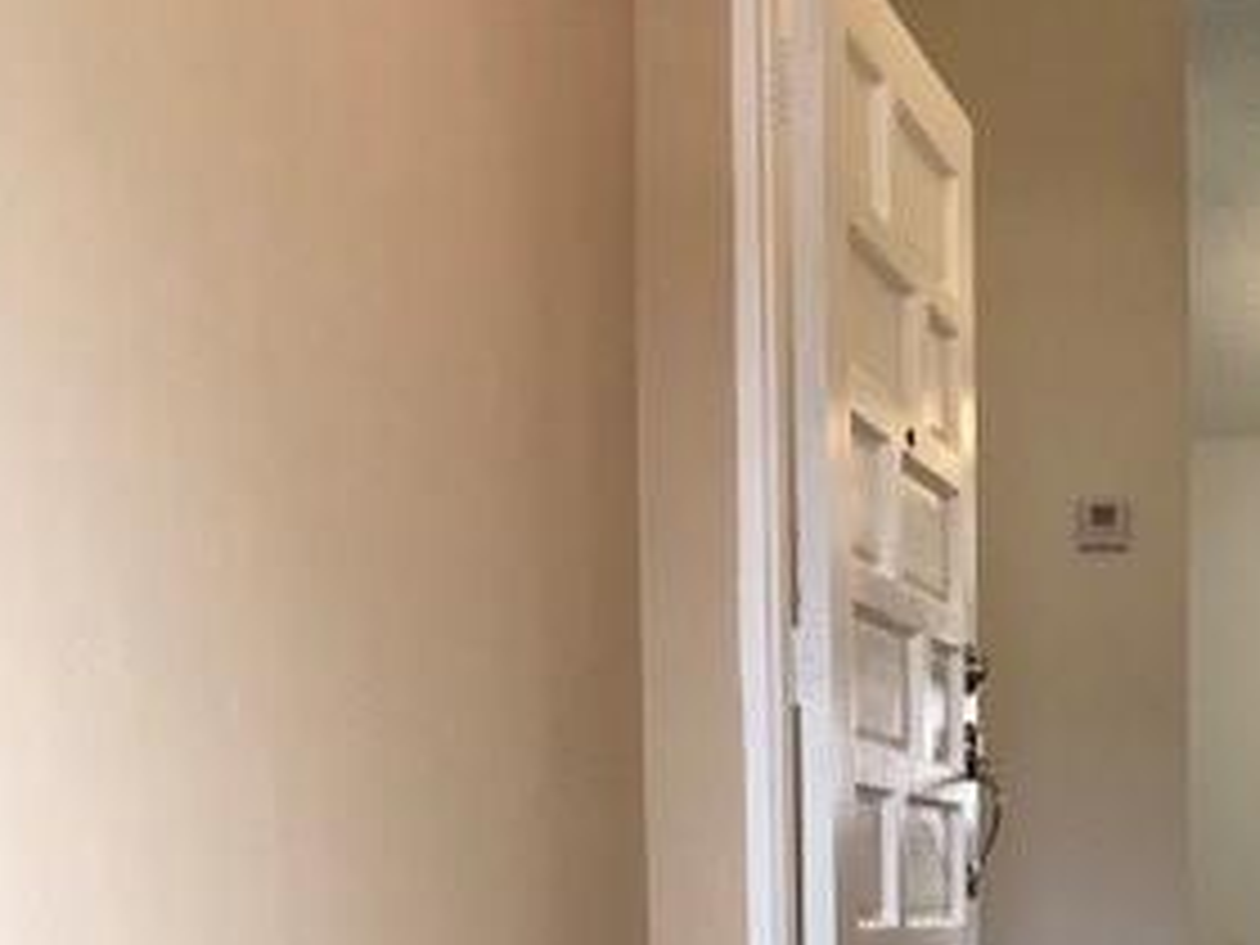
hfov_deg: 29.5
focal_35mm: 64
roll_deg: +1.2
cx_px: 1030
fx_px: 2330
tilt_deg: -3.9
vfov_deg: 21.4
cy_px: 1107
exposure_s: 1/60
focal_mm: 3.99
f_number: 1.8
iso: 25
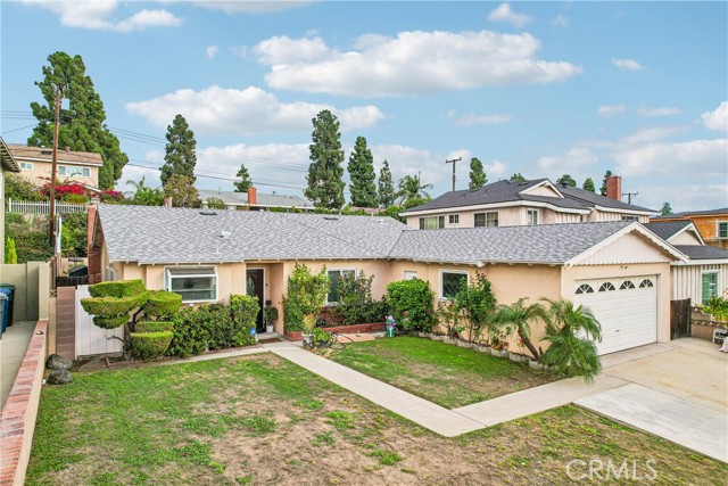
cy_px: 243
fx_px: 445
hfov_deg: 78.6
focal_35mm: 22
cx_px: 364
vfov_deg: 57.3
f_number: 2.8
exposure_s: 1/50
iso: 130
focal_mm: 8.4
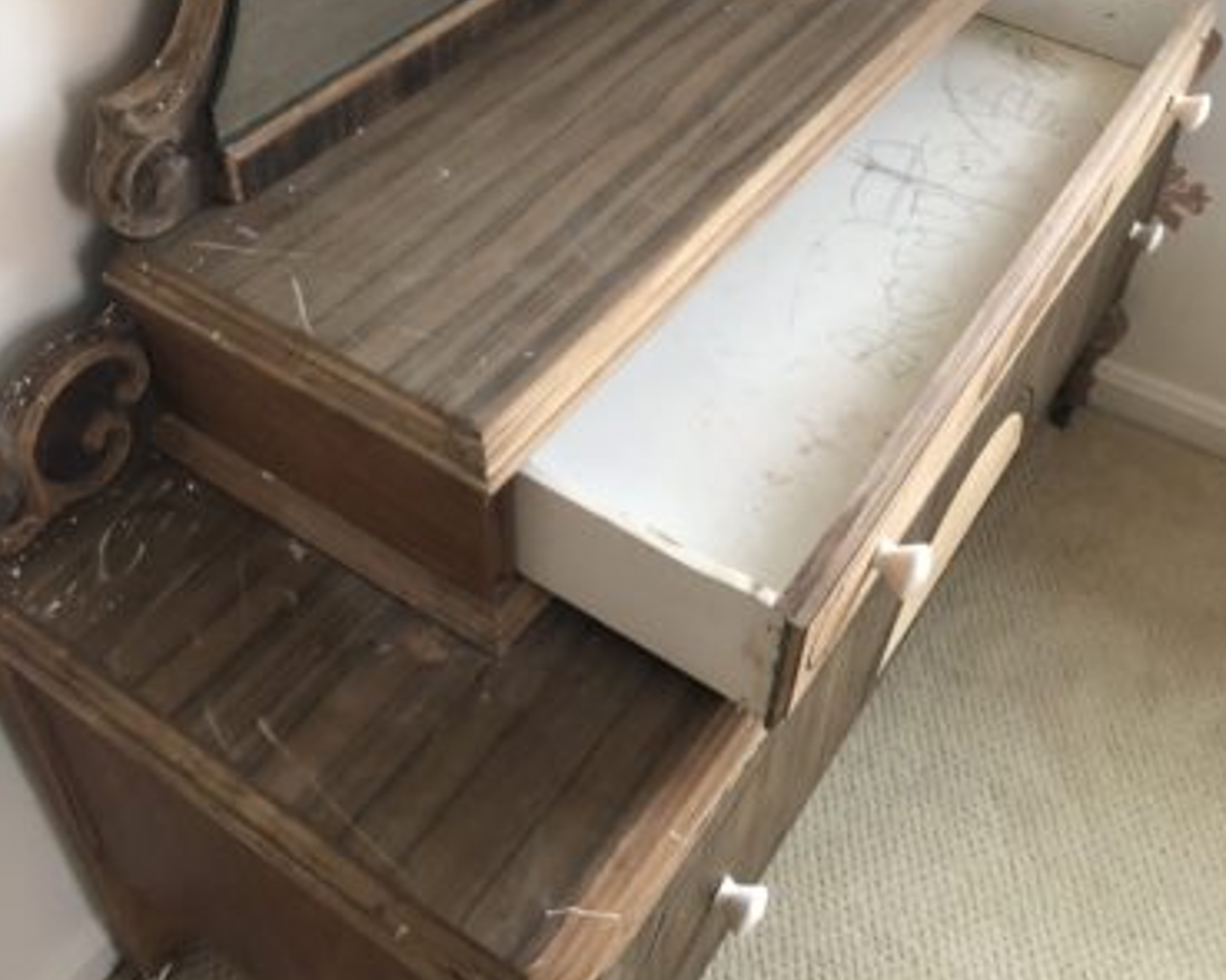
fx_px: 1342
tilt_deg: -40.7
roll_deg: +0.1
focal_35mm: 37
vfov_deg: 39.5
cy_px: 306
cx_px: 620
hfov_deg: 49.1
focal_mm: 3.99
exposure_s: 1/9
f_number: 1.8
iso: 100
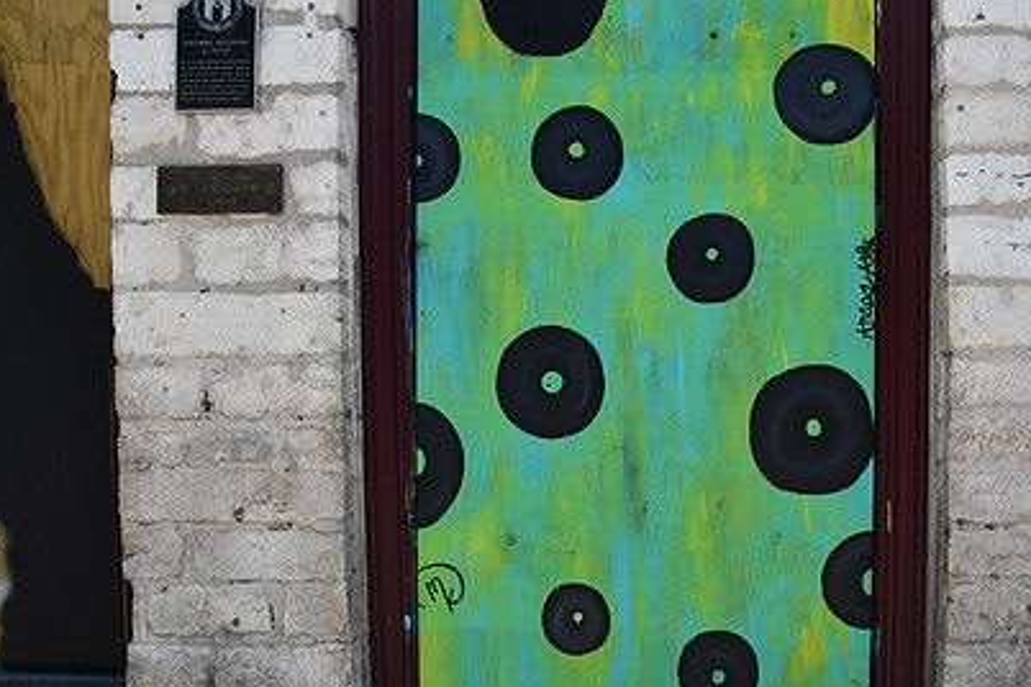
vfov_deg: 34.0
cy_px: 435
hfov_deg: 48.7
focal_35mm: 39
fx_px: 1117
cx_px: 690
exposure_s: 1/125
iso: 800
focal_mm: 18
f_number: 22
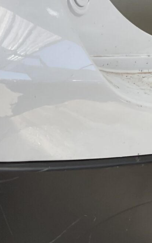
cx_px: -22
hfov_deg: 10.8
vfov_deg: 17.4
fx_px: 795
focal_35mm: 120
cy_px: 118
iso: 16
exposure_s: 1/375
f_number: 1.8
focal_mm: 3
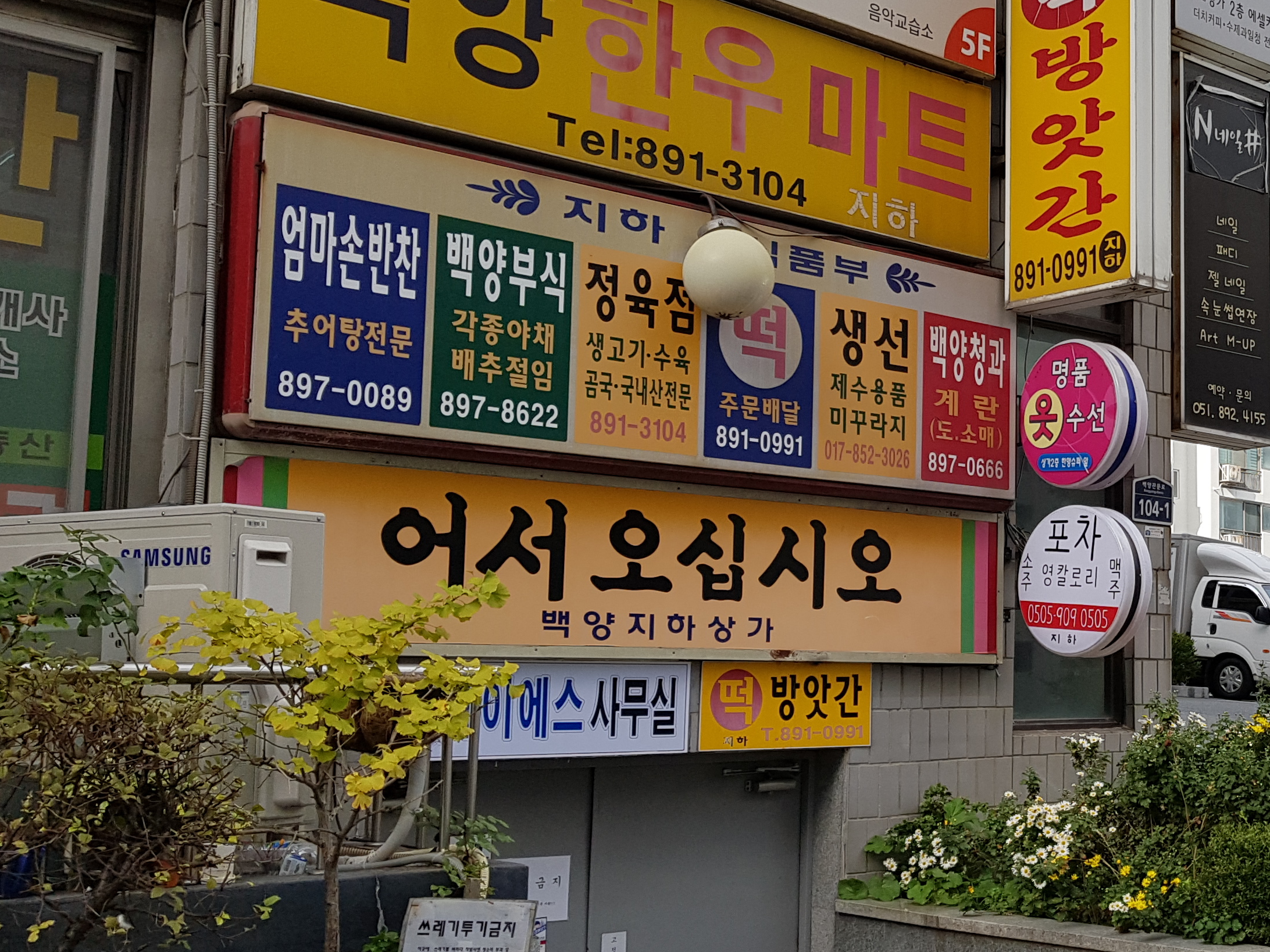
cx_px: 1087
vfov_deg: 30.3
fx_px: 1761
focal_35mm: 48
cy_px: 500
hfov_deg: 37.6
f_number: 1.7
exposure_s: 1/966
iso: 40
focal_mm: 4.3
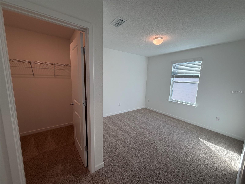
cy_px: 92
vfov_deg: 85.7
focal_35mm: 14
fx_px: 99
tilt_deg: -8.4
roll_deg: -2.5
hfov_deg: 102.1
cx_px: 122
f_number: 2.2
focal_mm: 2.22
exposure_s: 1/120
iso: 64
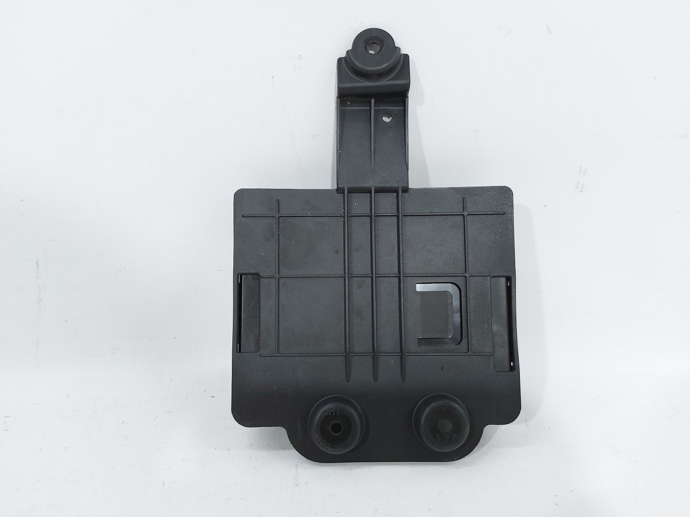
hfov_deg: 71.6
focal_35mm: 24
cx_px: 345
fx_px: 478
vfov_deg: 56.8
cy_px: 258
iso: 64
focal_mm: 5.23
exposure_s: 1/50
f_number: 1.8
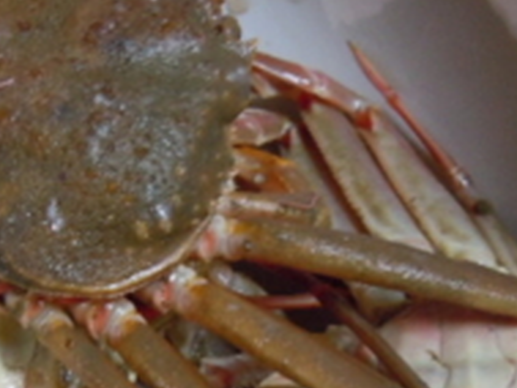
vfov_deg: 15.5
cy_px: 301
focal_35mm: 95
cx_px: 66
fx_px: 1420
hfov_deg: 20.3
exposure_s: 1/15
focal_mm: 5.4
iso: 400
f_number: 3.5
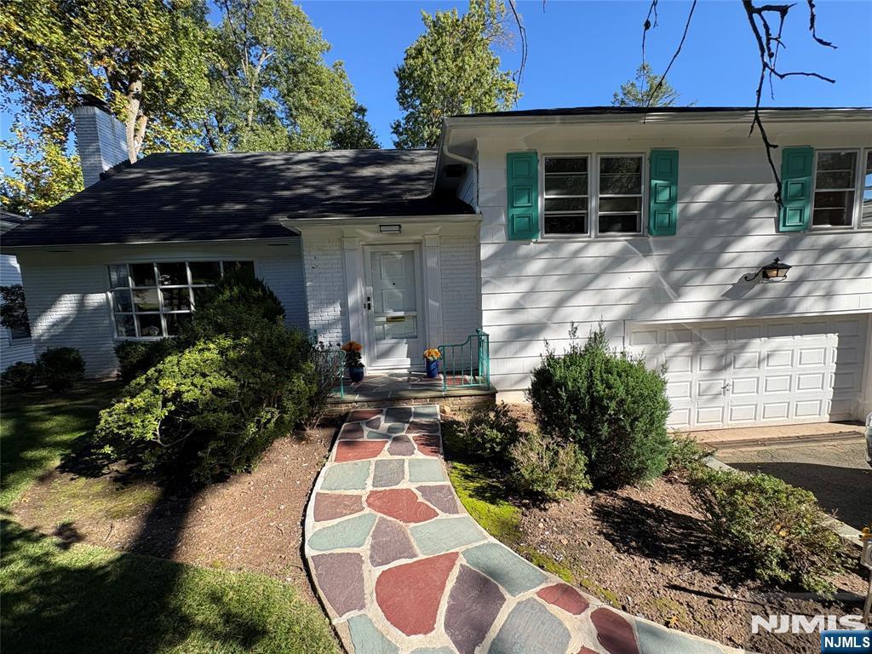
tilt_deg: -5.8
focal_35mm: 14
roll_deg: +2.5
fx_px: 353
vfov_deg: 85.7
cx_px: 436
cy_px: 327
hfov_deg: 102.1
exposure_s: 1/681
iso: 40
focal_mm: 2.22
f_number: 2.2
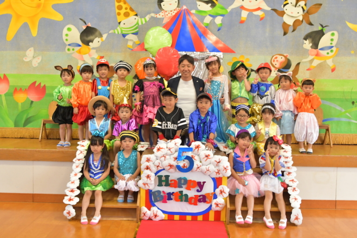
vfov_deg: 29.9
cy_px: 119
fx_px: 446
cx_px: 178
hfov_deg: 43.6
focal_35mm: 45
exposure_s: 1/160
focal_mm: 30
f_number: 6.3
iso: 2000
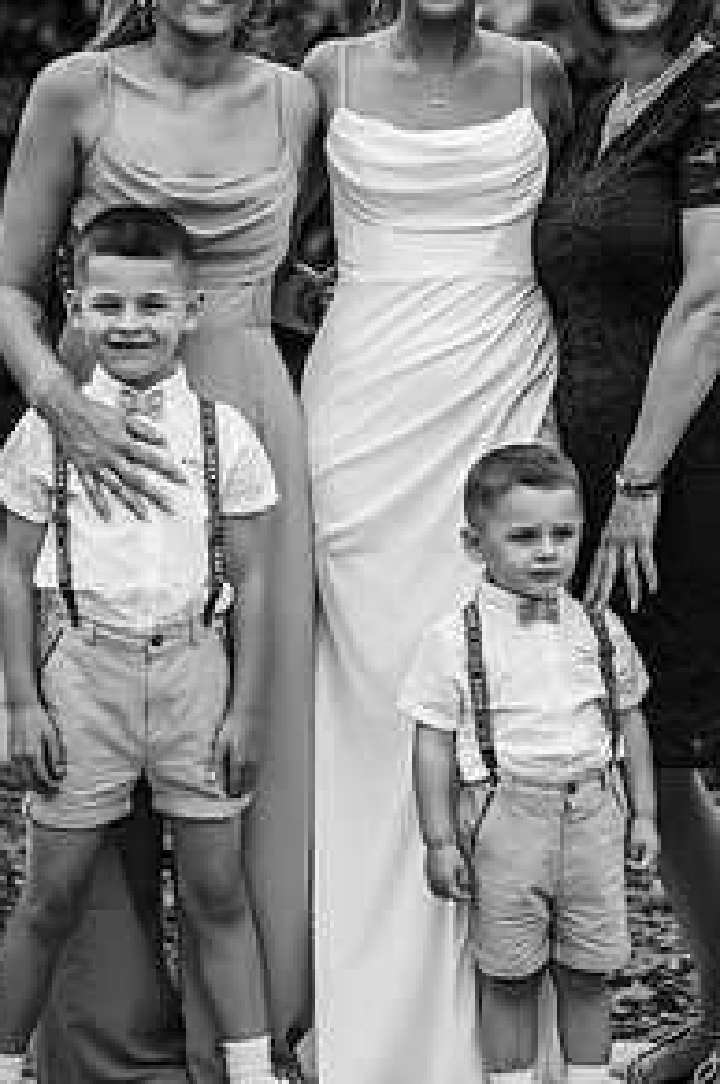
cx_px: 473
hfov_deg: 10.4
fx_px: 3939
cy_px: 408
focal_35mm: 131
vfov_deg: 15.6
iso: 100
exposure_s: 1/1600
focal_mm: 85
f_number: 2.2
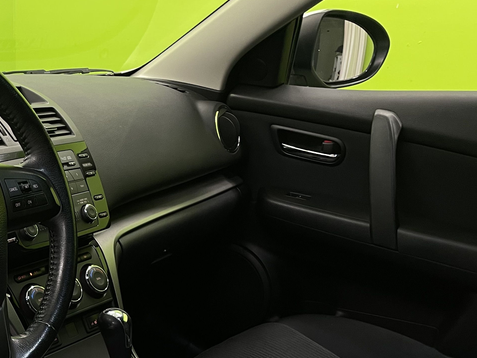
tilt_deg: -24.4
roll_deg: +0.1
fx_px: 758
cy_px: 368
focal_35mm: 55
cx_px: 27
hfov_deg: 32.7
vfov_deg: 25.1
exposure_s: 1/50
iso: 160
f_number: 1.6
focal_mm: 4.2
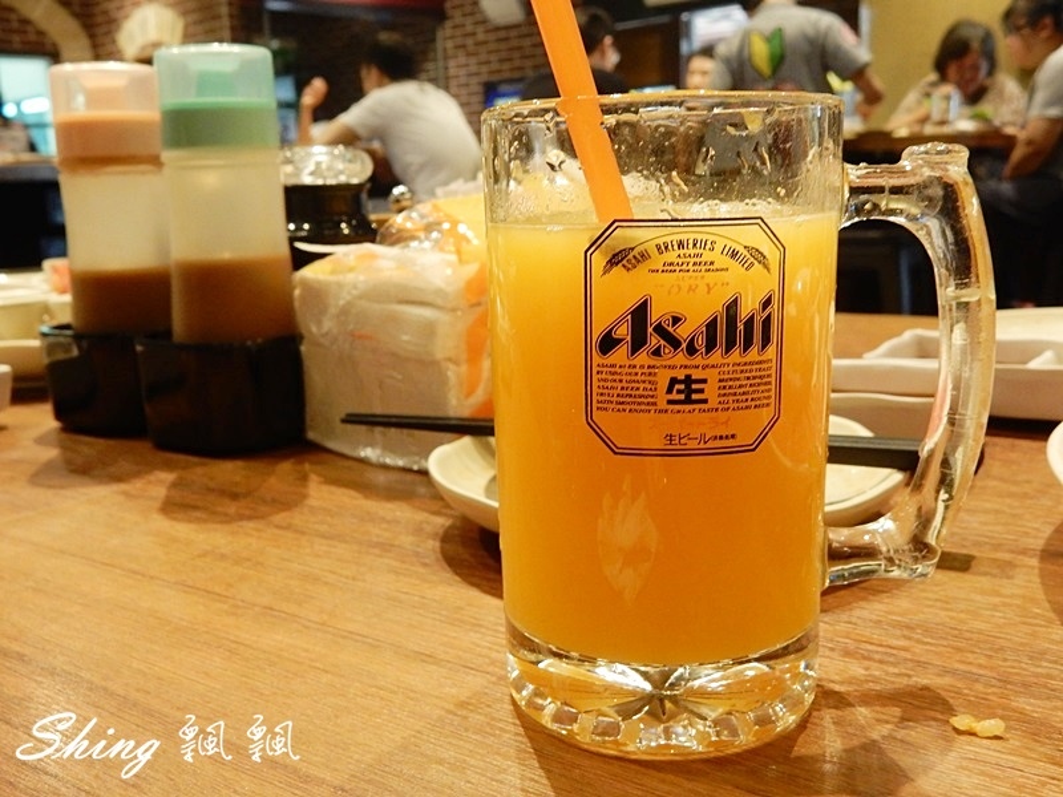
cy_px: 398
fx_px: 1106
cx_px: 532
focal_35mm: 36
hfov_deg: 51.4
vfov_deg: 39.7
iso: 400
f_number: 4
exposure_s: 1/10
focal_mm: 6.4
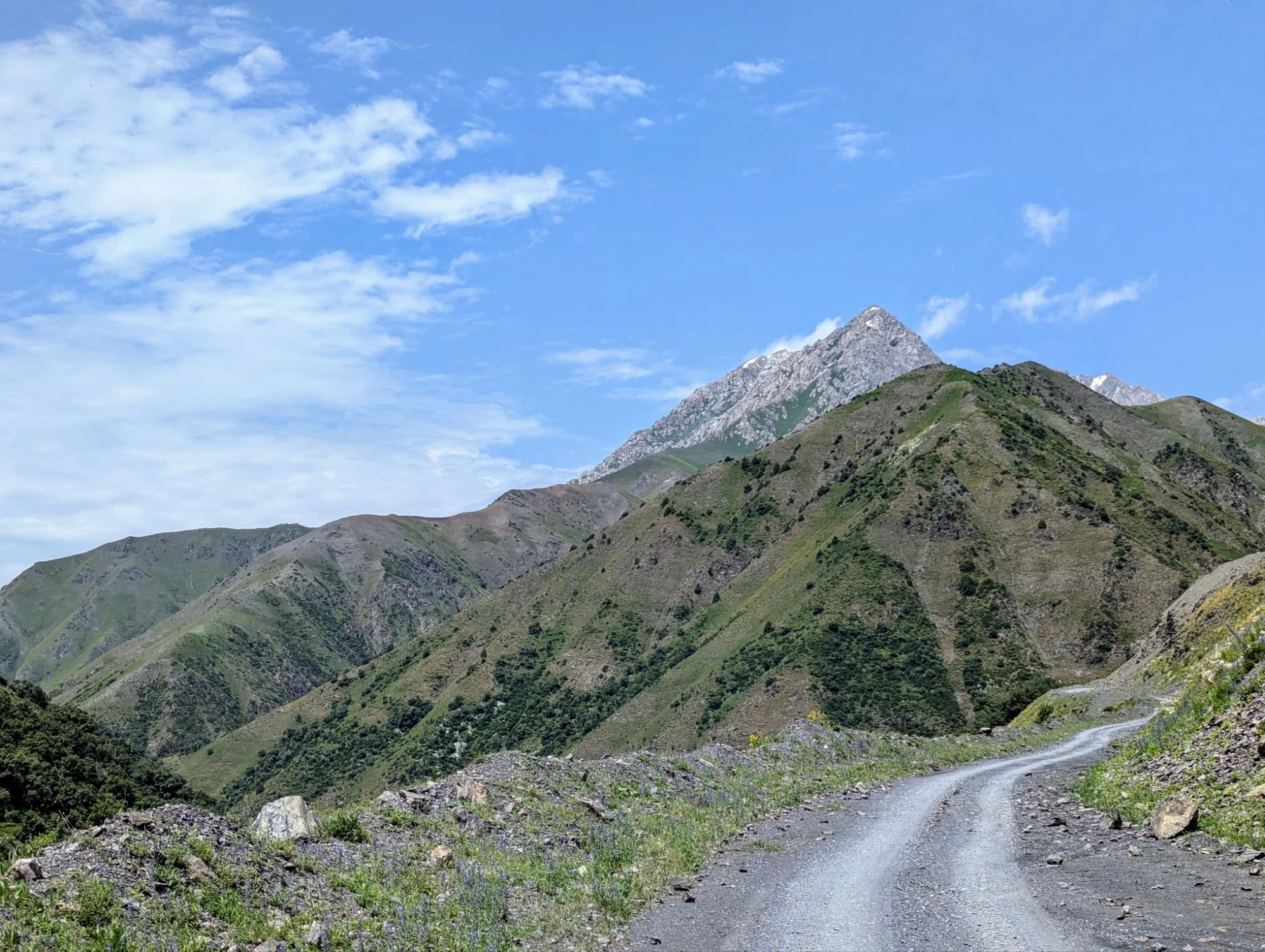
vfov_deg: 30.3
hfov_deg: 39.6
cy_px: 476
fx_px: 1757
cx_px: 632
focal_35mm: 48
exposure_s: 1/2500
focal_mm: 6.81
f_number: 1.85
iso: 47
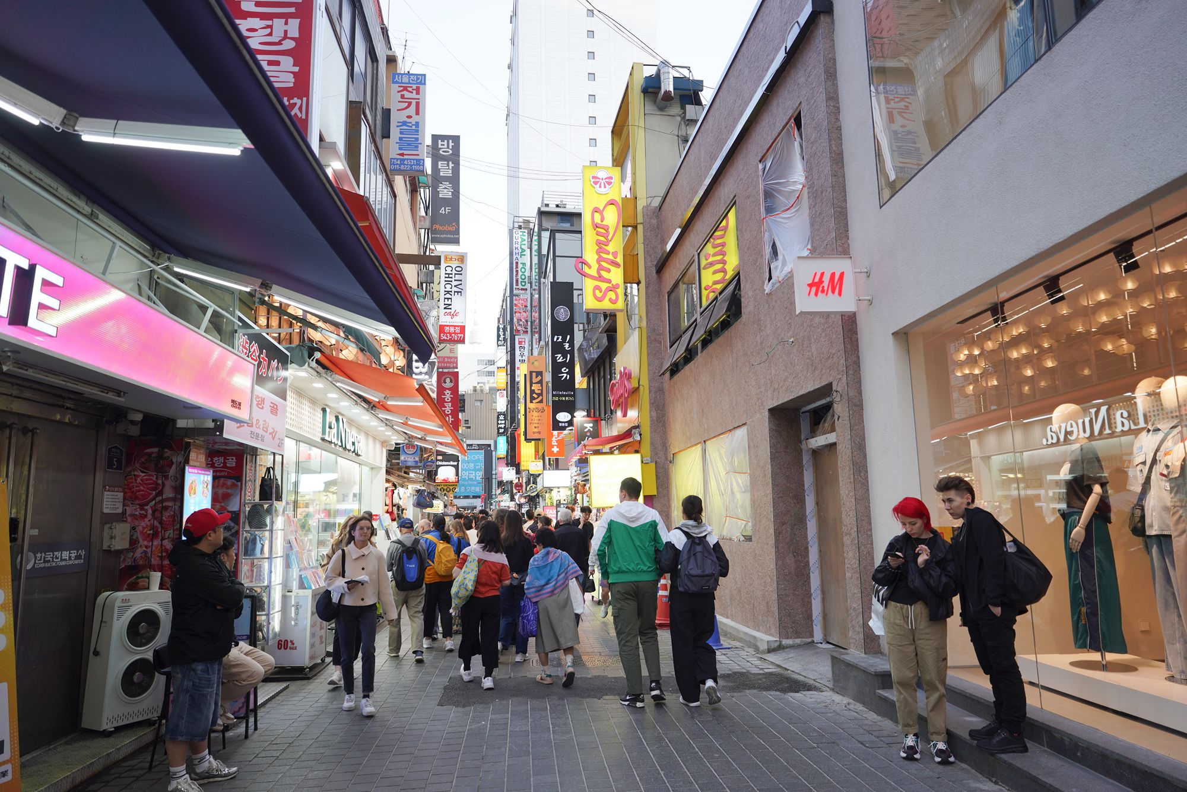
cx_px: 594
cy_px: 396
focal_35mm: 24
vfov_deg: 53.1
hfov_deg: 73.7
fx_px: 791
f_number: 3.2
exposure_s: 1/100
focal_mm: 24
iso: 100
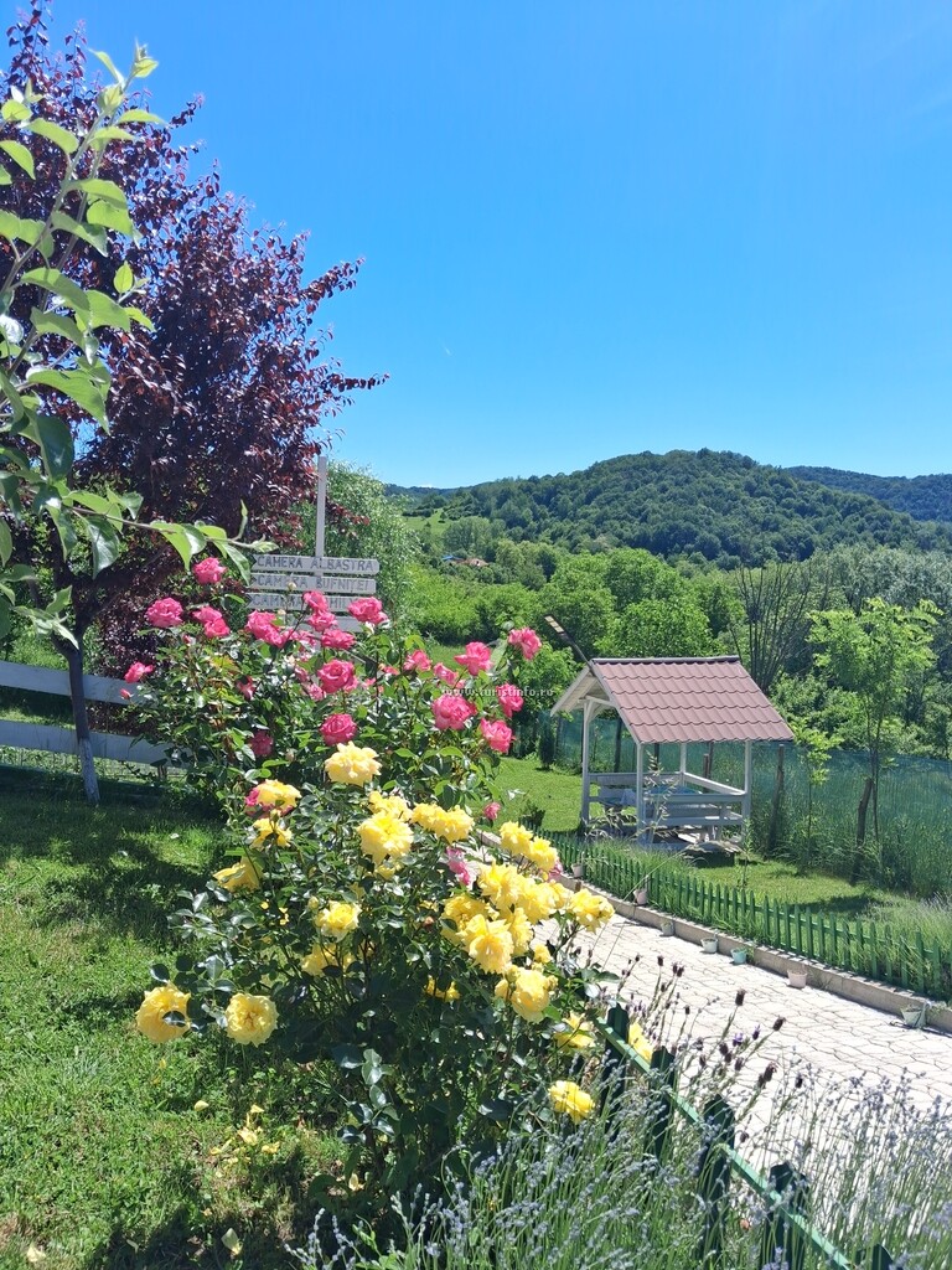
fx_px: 990
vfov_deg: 65.3
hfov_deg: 51.4
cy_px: 635
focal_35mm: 27
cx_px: 476
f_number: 1.8
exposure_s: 1/536
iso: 20
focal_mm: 4
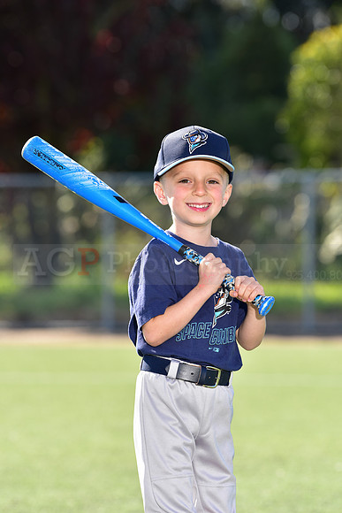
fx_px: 2848
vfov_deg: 10.3
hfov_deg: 6.9
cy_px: 256
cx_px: 171
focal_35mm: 200
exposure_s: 1/200
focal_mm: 200
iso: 80
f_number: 5
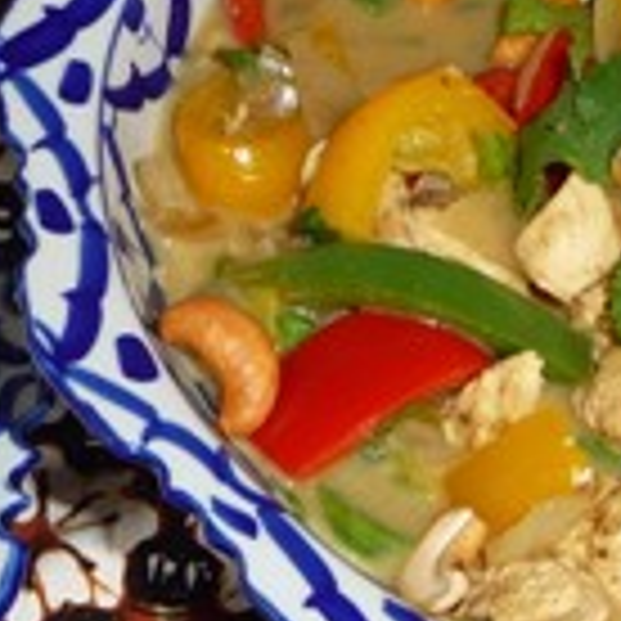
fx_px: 2334
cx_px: 189
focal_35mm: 115
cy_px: 495
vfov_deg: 15.1
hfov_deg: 15.1
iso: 100
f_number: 3.3
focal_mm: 4.7
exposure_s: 1/30
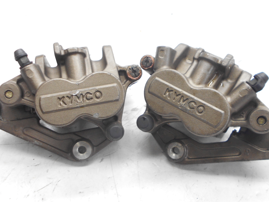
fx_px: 280
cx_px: 132
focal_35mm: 36
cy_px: 108
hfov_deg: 51.4
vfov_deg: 39.6
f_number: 3.2
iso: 140
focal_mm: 4.6
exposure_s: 1/30
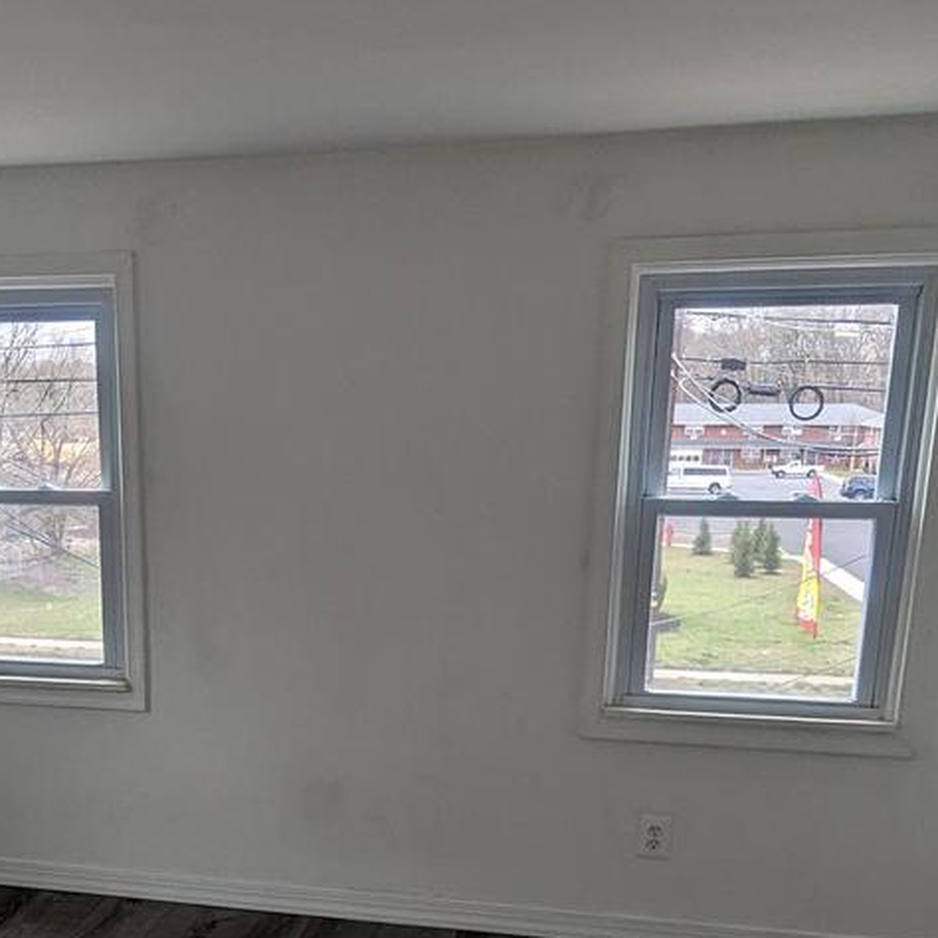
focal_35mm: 43
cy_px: 784
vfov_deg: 37.4
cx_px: 259
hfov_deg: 38.4
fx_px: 1318
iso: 49
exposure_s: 1/107
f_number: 2.2
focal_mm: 2.35
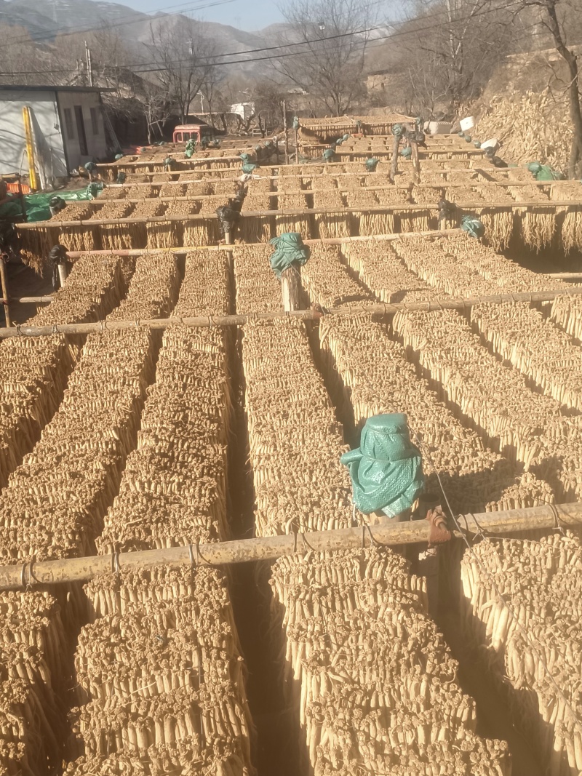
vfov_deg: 54.0
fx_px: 762
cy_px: 388
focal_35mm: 34
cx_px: 291
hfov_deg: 41.8
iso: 100
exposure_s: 1/360
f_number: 1.9
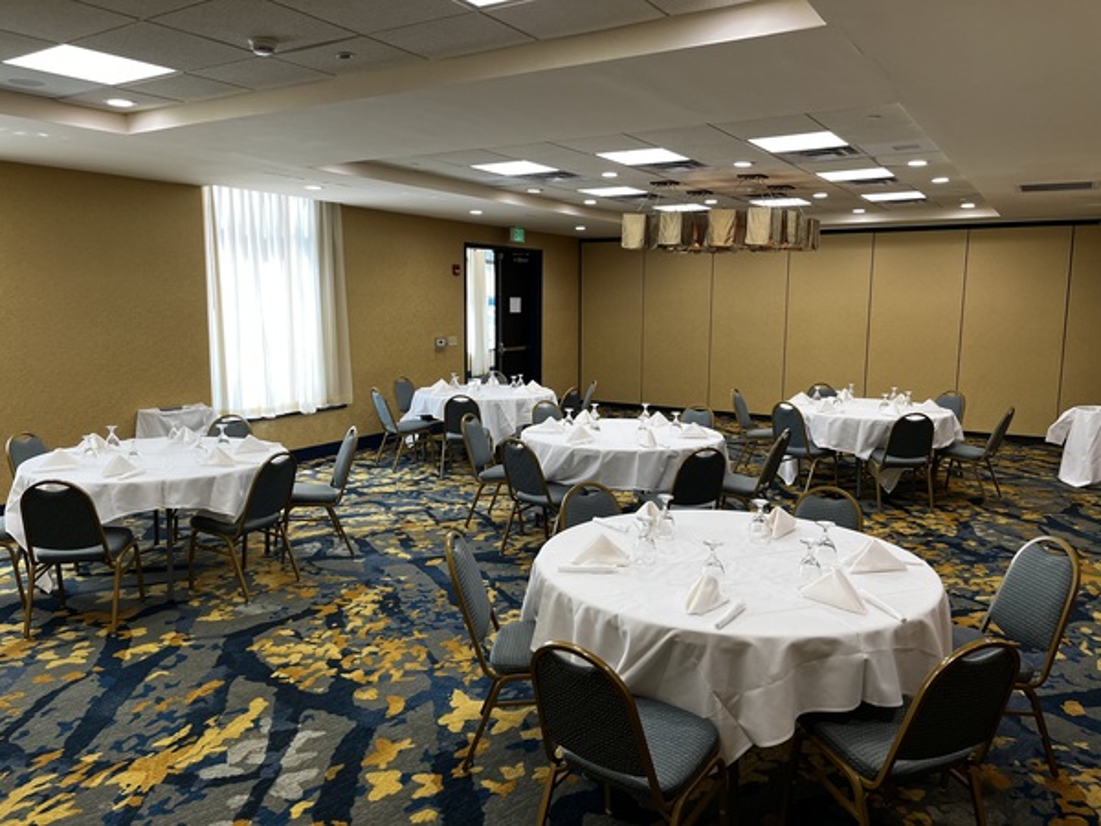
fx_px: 827
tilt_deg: -8.2
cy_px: 413
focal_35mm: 26
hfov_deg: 67.3
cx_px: 550
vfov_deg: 53.1
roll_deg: -0.6
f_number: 1.6
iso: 64
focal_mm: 5.1
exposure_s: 1/120
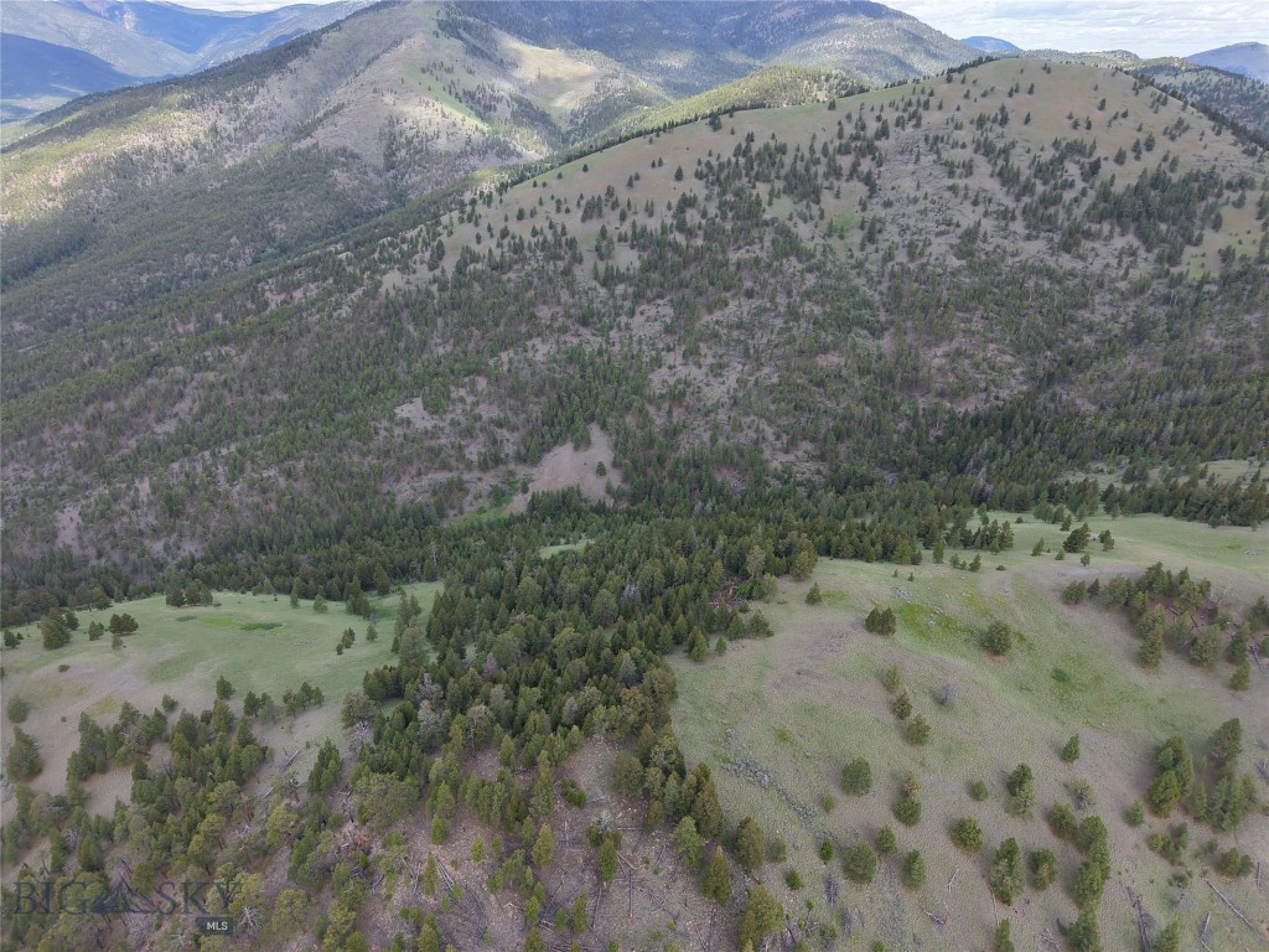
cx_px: 634
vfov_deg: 56.8
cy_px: 476
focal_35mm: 24
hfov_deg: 71.6
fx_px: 880
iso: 100
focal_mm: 8.67
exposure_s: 1/725
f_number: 1.8
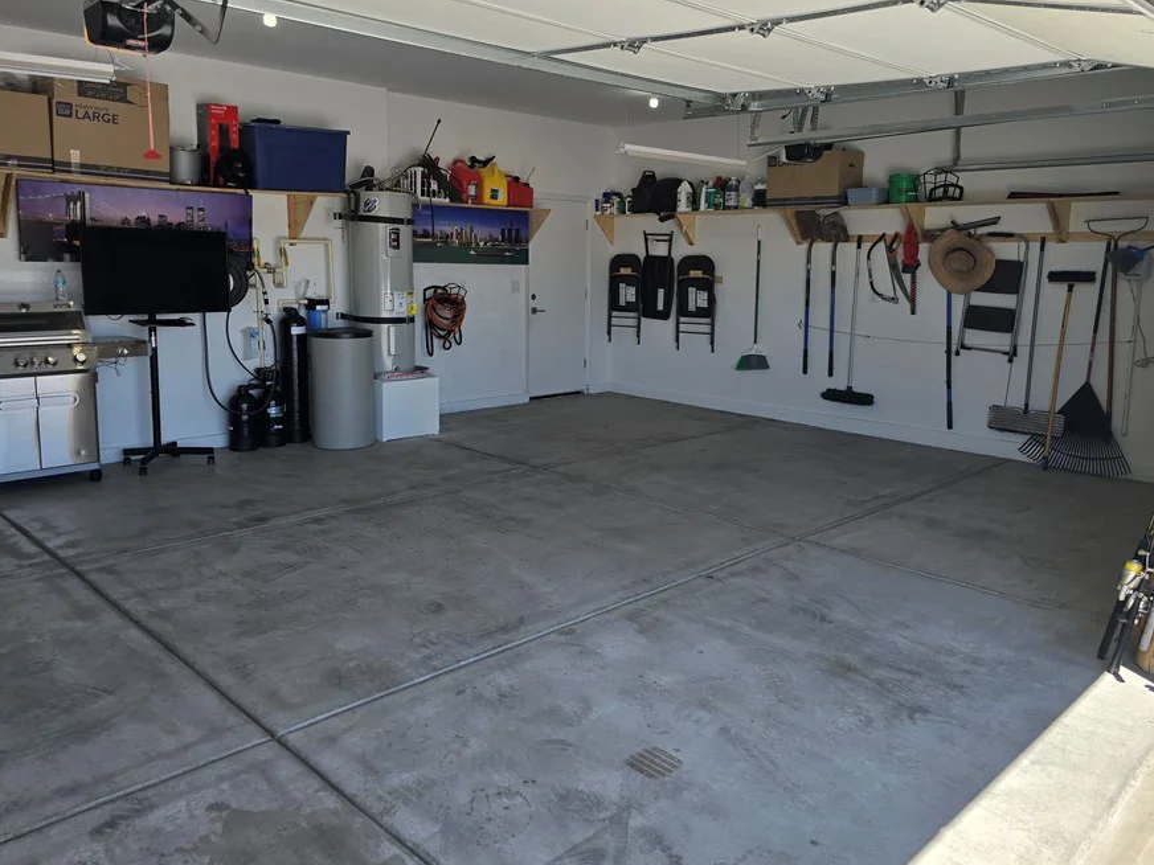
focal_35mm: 27
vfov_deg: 51.3
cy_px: 399
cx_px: 582
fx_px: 900
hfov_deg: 65.3
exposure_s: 1/273
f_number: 1.7
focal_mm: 6.3
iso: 12
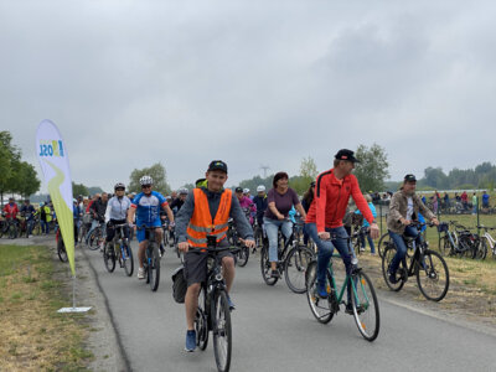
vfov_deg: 28.0
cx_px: 248
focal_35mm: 52
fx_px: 745
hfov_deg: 36.8
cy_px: 186
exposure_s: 1/1020
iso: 20
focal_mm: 6
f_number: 2
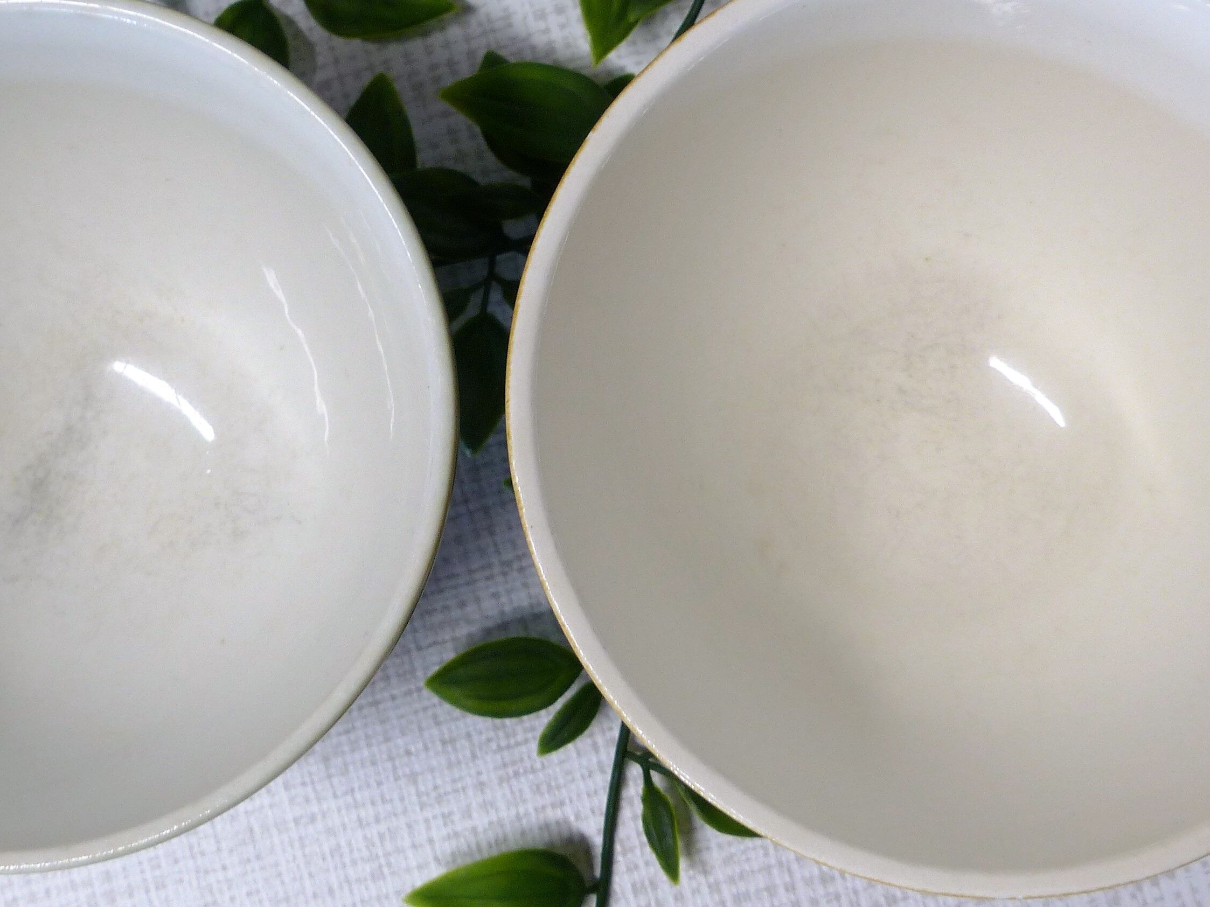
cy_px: 421
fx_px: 1992
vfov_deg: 25.6
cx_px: 521
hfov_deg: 33.7
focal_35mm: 57
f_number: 2.8
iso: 100
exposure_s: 1/25
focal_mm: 5.7
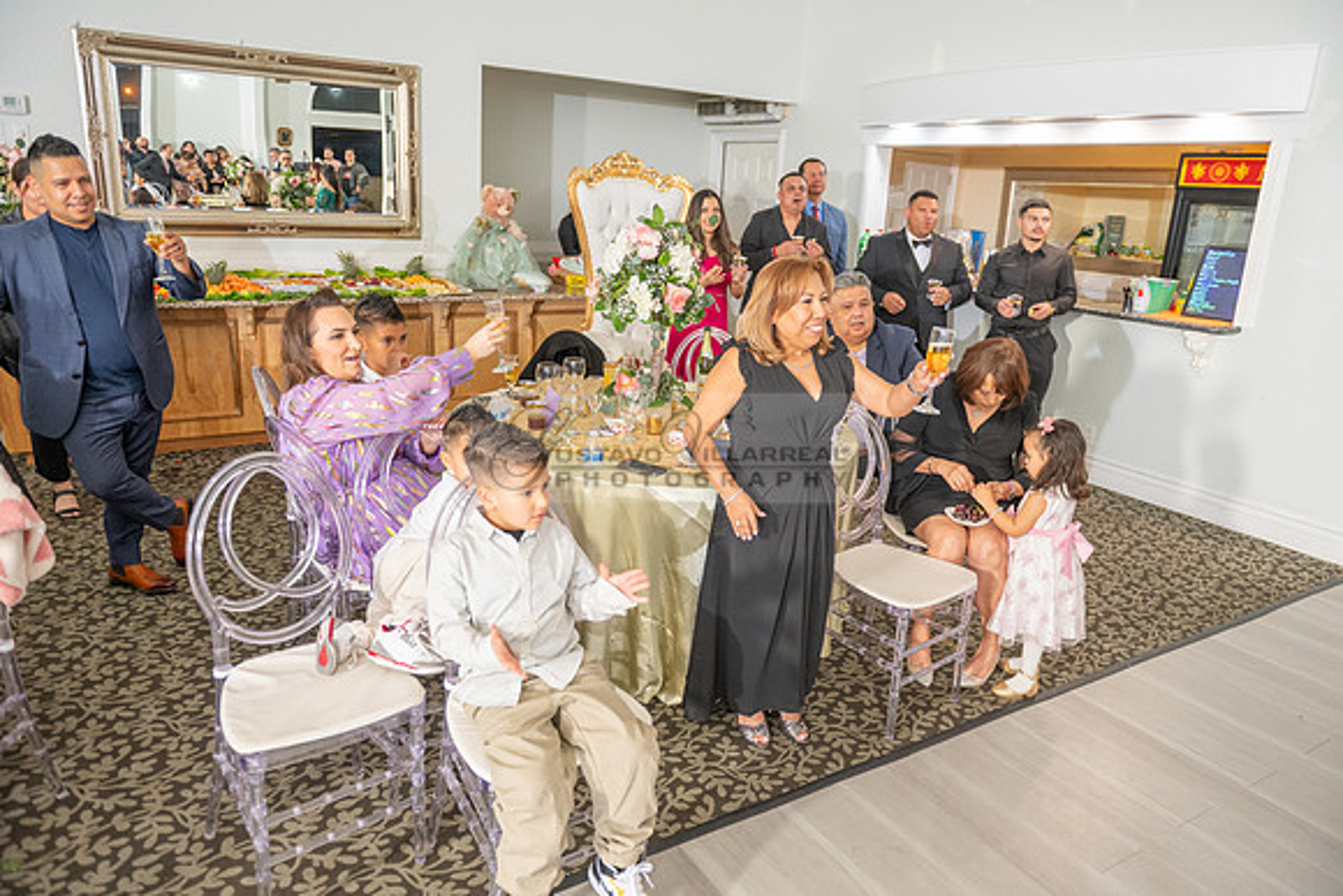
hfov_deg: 73.7
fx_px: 896
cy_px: 448
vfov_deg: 53.2
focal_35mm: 24
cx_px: 672
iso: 500
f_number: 3.5
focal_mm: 24
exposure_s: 1/160
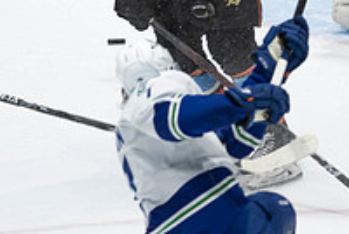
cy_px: -41
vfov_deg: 2.0
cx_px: 429
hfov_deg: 3.0
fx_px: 6718
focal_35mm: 692
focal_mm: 200
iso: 1600
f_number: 4
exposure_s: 1/640
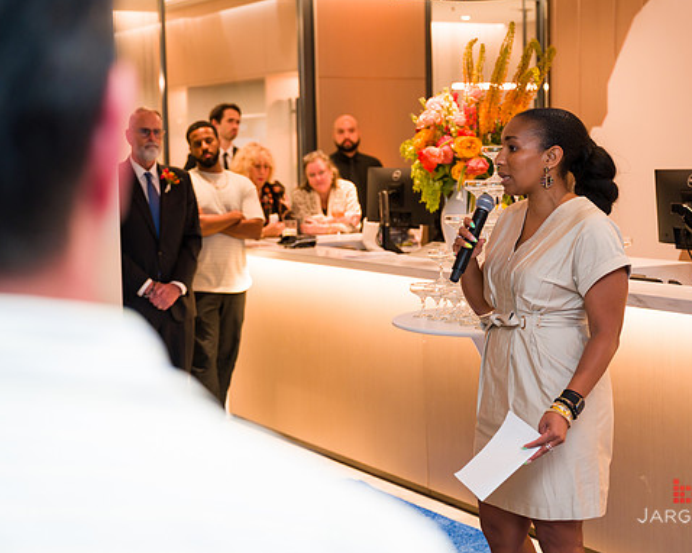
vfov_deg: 24.2
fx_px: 1290
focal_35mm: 63
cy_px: 264
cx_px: 358
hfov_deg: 30.0
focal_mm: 53
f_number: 3.2
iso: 800
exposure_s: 1/160
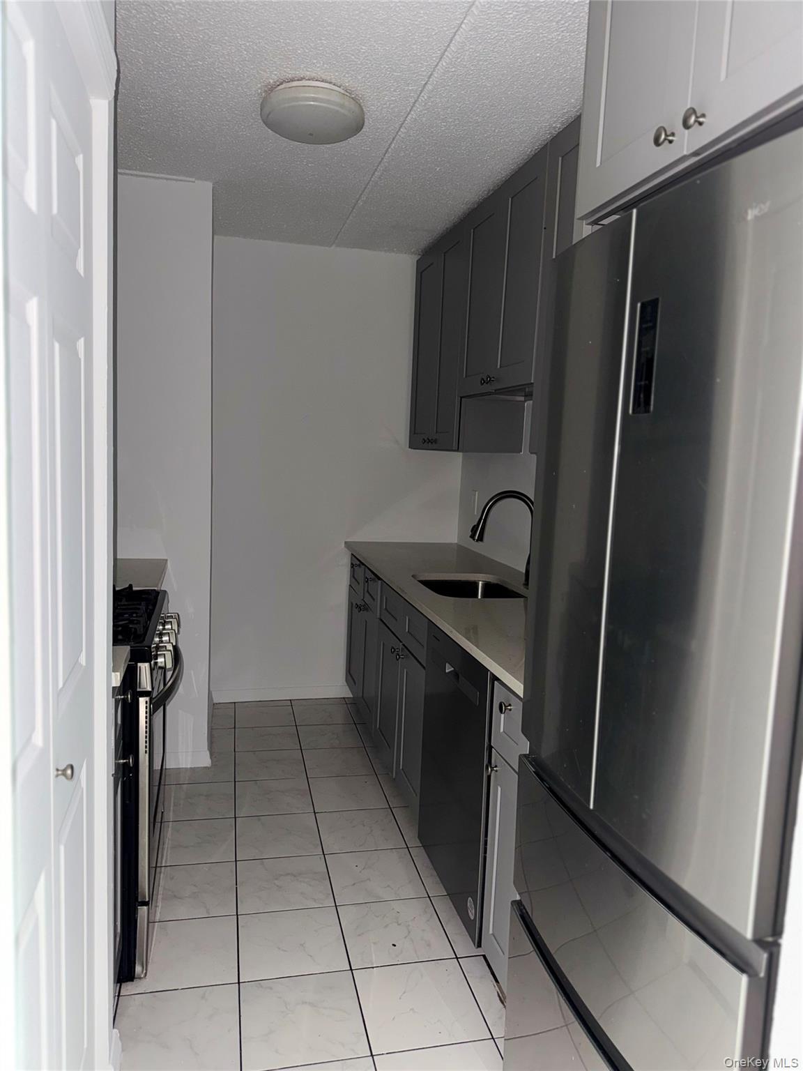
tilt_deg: -6.6
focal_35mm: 24
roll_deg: -2.9
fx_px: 742
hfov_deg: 56.8
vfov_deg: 71.6
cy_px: 536
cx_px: 402
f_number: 1.78
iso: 100
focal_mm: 6.76
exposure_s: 1/6
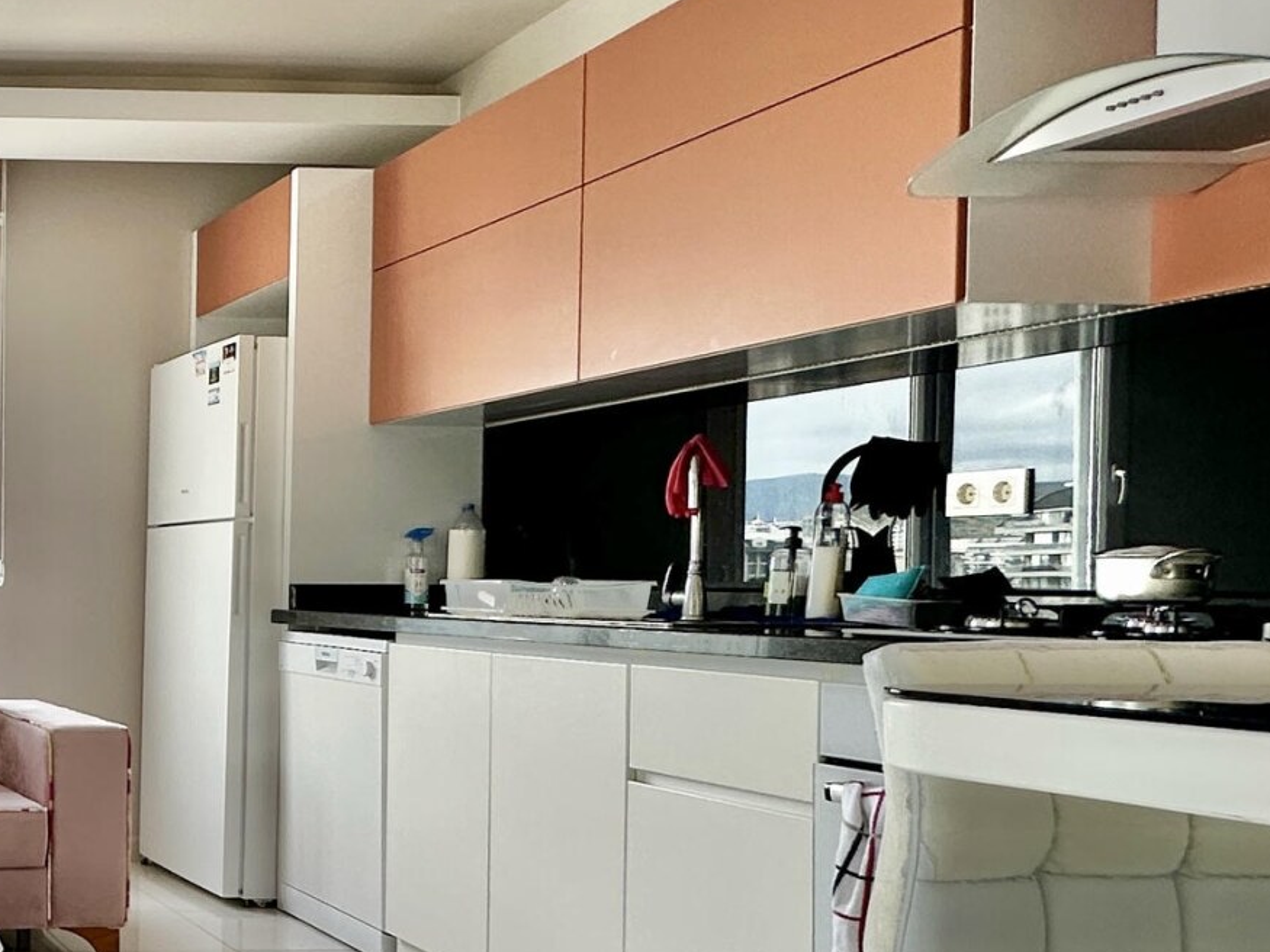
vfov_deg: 35.6
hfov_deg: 35.5
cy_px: 626
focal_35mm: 40
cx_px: -296
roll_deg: -0.4
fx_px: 1467
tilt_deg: -1.3
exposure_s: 1/99
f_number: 2.2
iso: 50
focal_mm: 2.22
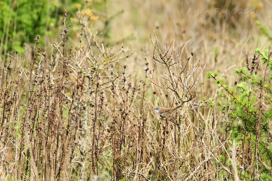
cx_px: 136
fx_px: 3399
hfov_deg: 4.6
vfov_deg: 3.1
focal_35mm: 450
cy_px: 90
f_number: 6.3
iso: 100
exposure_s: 1/160
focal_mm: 300
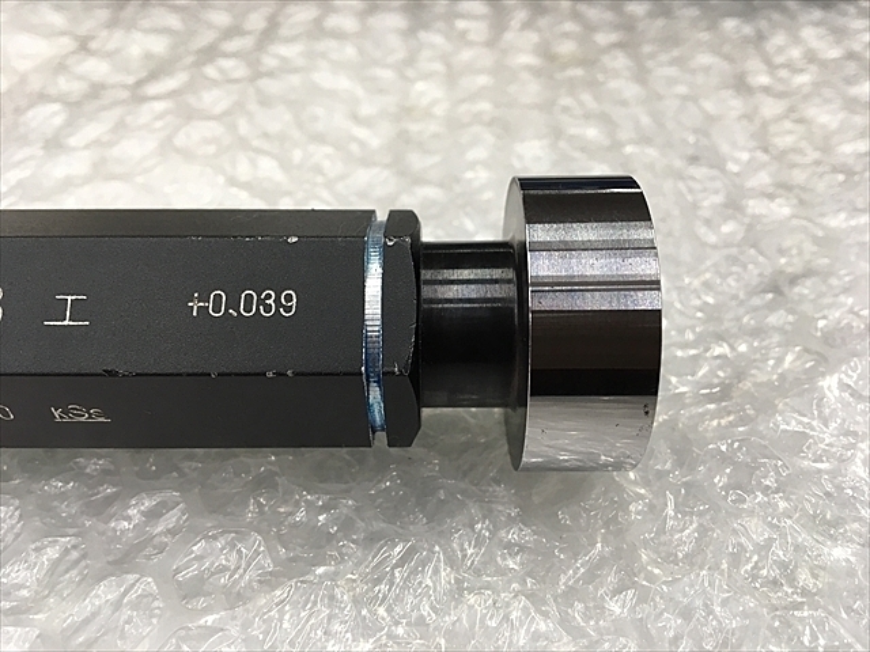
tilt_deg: -45.1
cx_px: 435
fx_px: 729
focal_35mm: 29
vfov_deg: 48.2
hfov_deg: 61.7
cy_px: 326
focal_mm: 4.15
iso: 64
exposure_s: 1/30
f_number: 2.2
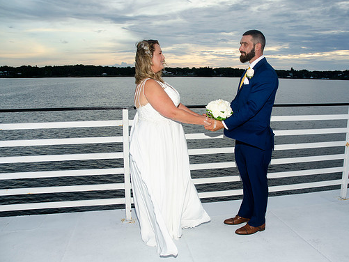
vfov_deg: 46.8
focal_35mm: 30
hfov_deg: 59.8
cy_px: 132
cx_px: 194
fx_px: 303
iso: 200
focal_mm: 18
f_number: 5.6
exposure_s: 1/100
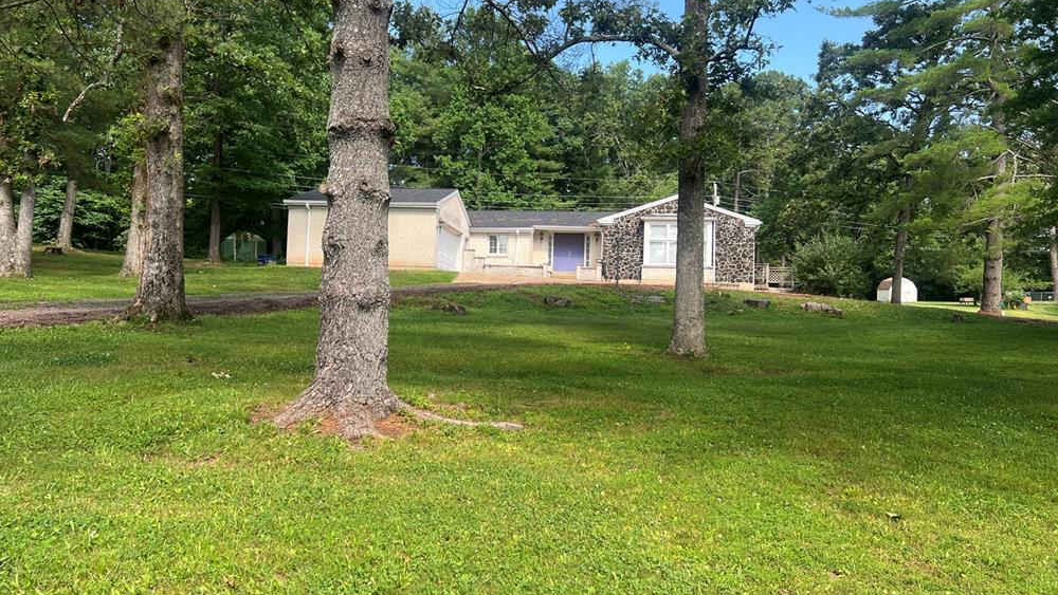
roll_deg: -2.9
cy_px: 294
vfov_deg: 40.2
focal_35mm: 29
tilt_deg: +3.3
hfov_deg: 66.1
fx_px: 814
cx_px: 525
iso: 50
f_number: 1.5
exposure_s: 1/827
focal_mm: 5.7
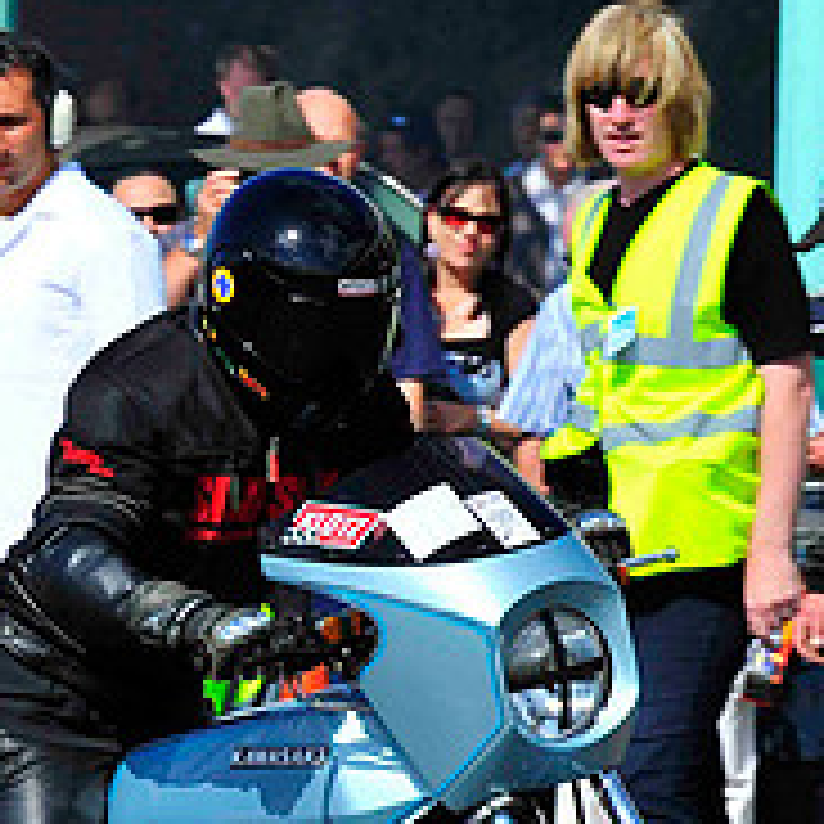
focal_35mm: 537
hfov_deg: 3.3
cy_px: 806
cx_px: 347
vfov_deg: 3.3
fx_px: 14462
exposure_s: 1/800
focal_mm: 200
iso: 400
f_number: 10
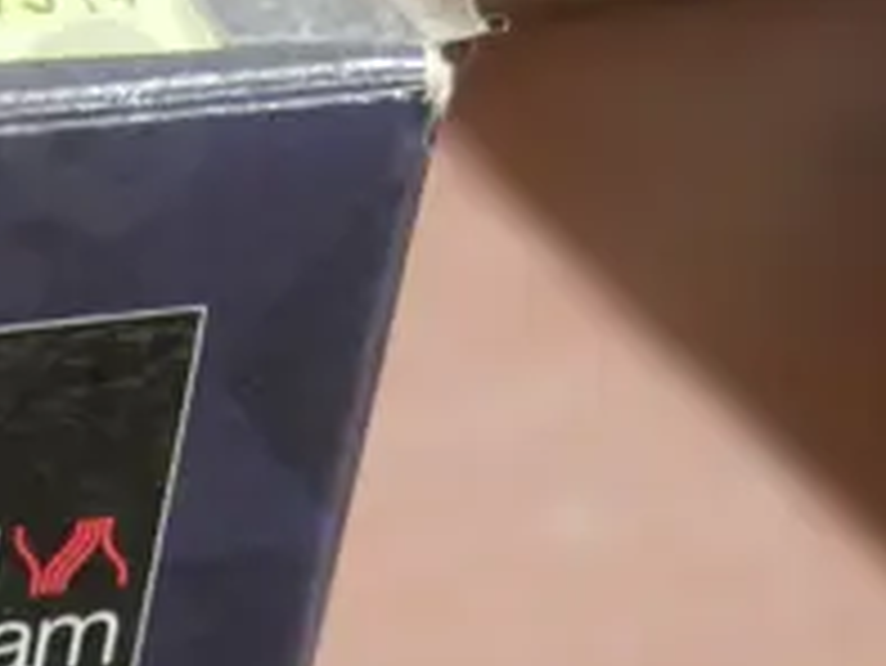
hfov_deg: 9.6
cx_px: -1052
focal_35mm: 187
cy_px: 988
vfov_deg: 7.8
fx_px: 4789
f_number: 4
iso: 1600
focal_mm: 18
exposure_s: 1/60
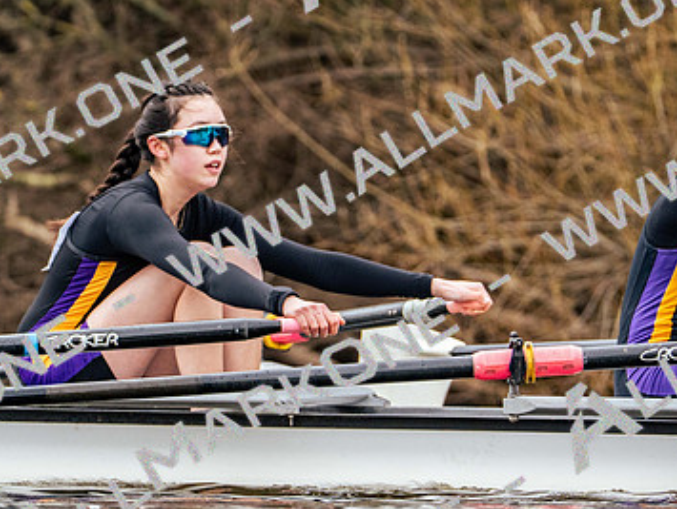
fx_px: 10846
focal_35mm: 554
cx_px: 402
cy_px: 293
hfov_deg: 3.6
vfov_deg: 2.7
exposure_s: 1/2000
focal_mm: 353
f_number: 6.3
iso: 3200
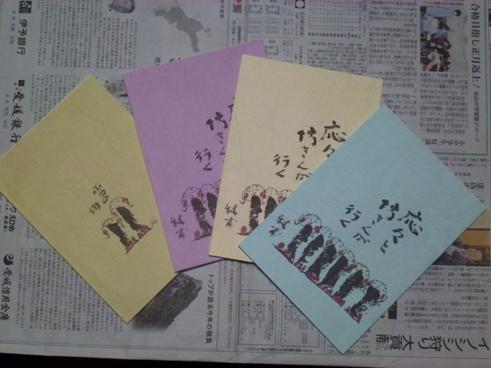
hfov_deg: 31.7
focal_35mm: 61
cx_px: 246
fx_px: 865
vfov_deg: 24.0
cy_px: 184
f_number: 4.5
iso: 400
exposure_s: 1/80
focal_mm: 10.9
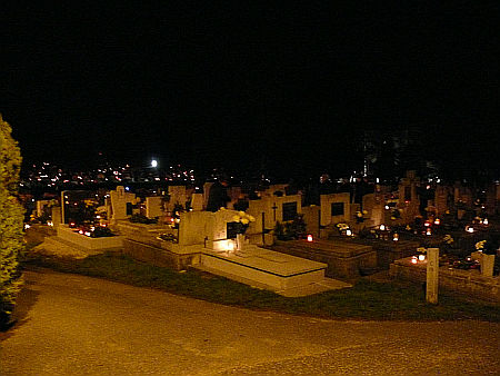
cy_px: 188
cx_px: 250
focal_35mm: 35
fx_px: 506
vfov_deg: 40.7
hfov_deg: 52.6
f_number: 2.8
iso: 800
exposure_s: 1/4
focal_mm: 7.4
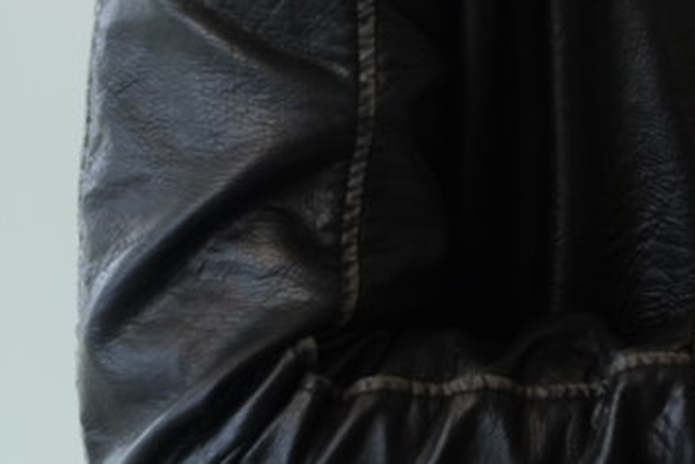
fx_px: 6914
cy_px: -347
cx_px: 1304
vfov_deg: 3.8
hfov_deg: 5.6
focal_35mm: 358
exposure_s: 1/160
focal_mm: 70
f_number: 4
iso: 500
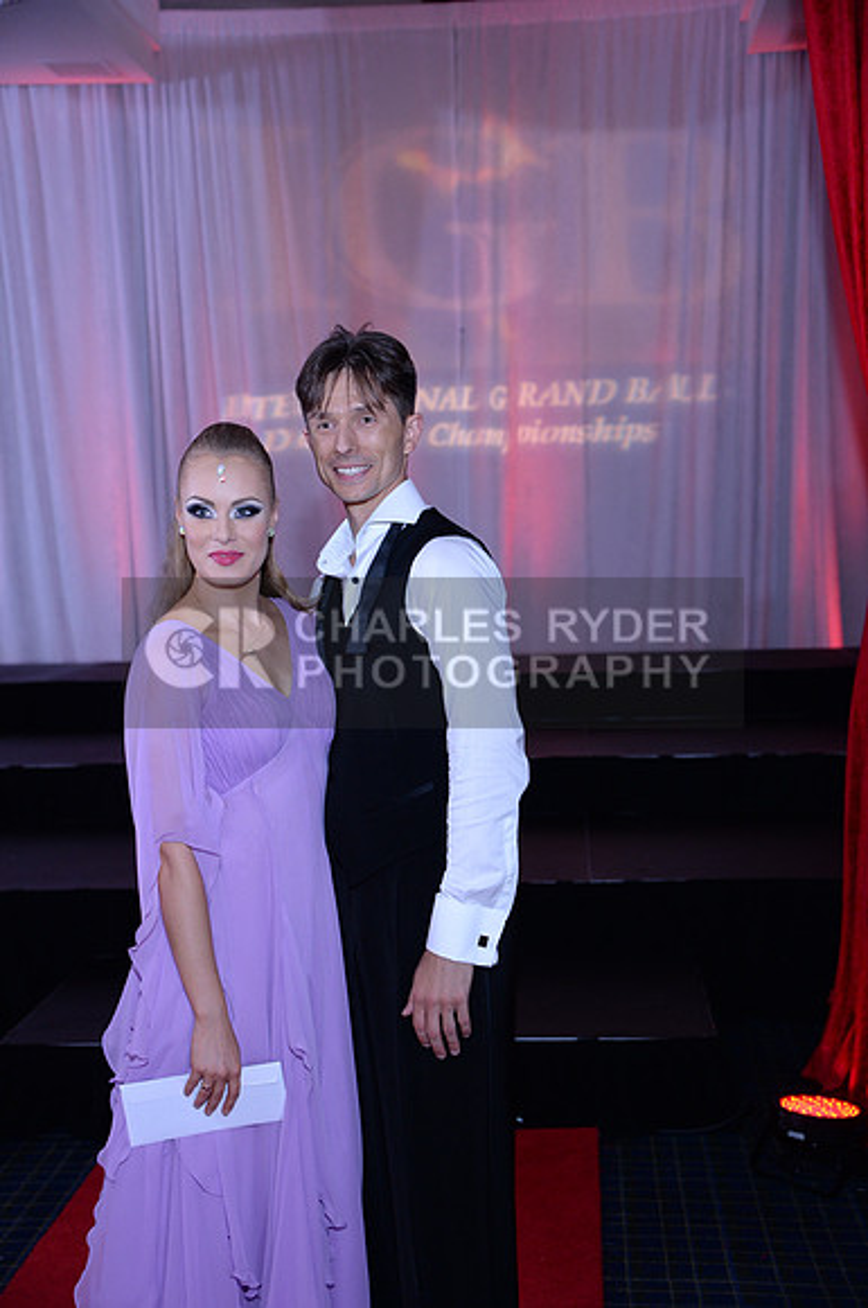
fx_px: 1814
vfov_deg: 39.6
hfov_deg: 26.9
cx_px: 434
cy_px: 654
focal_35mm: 50
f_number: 4.5
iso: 1250
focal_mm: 50
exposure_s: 1/250
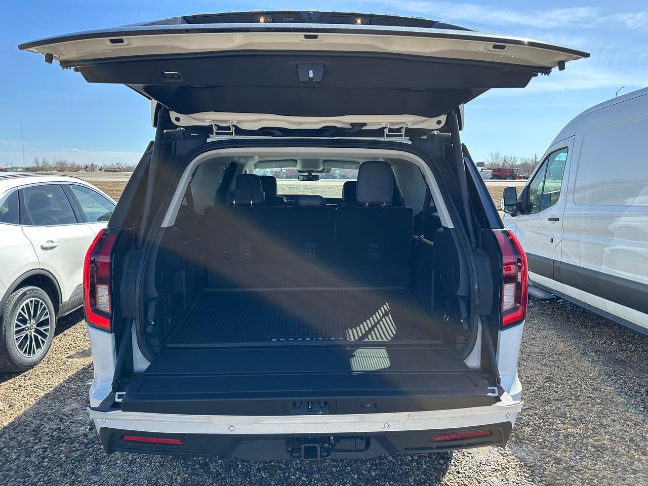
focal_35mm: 24
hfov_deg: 71.6
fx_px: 449
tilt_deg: -8.2
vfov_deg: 56.8
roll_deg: -0.2
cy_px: 243
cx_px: 324
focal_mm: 6.86
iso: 80
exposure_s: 1/1272
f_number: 1.78
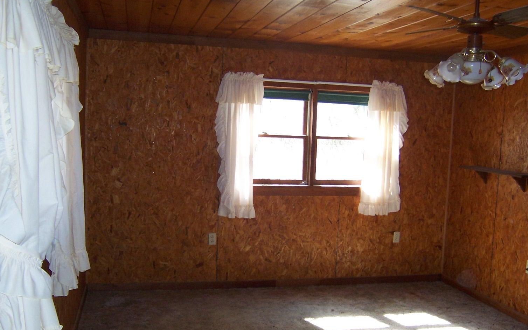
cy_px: 188
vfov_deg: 35.3
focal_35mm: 36
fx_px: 518
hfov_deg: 54.0
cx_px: 260
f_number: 2.8
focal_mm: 5.5
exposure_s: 1/60
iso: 140
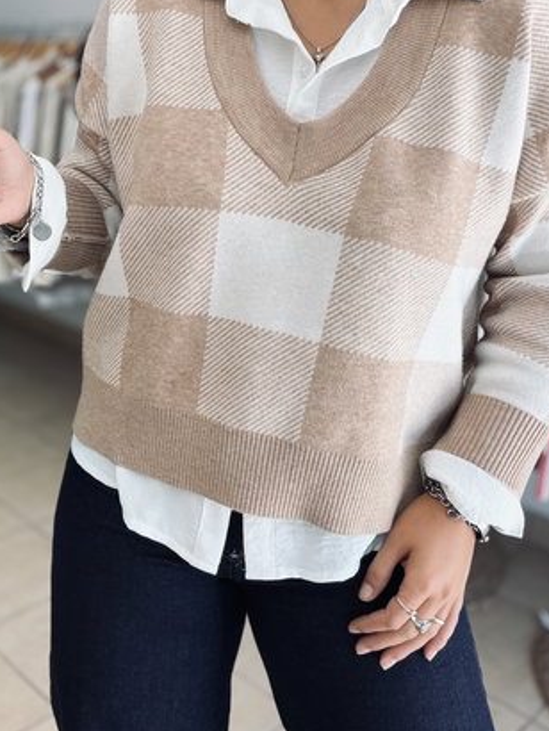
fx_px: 824
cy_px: 270
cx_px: 262
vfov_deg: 47.4
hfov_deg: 36.8
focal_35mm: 39
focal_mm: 2.71
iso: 80
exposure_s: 1/119
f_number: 1.9
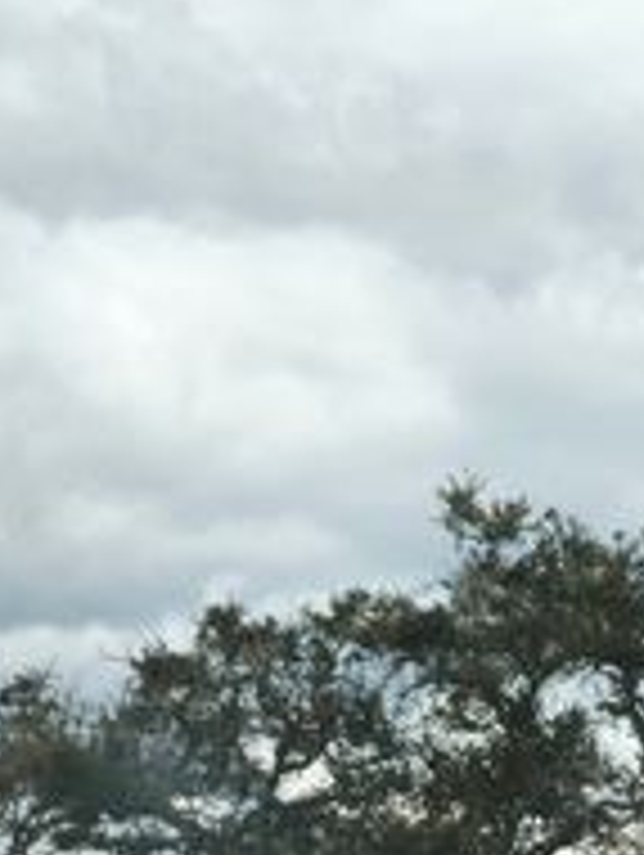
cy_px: 1213
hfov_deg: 6.7
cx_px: 793
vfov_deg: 8.8
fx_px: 5470
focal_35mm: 221
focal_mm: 7.1
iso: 50
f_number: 1.9
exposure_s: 1/475
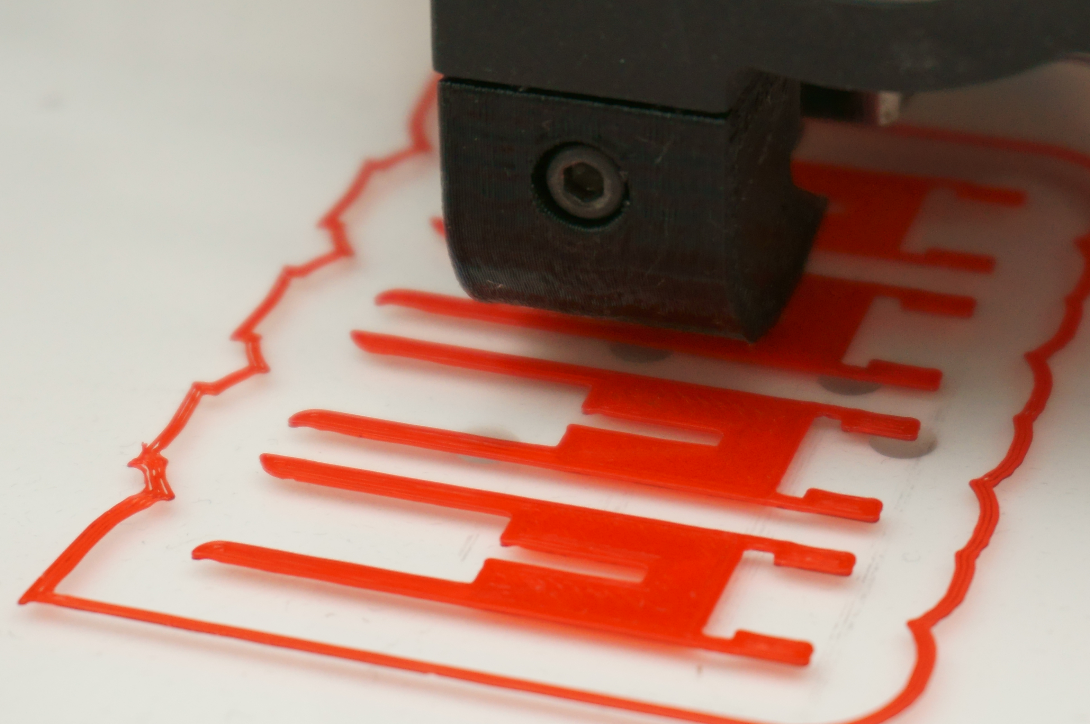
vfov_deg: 11.7
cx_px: 613
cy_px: 347
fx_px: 3538
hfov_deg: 17.5
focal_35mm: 117
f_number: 5.6
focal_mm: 50
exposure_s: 1/60
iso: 800
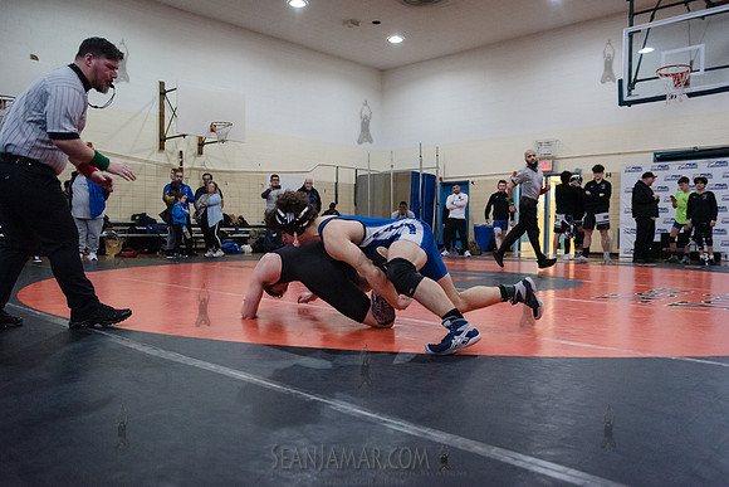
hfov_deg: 64.1
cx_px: 364
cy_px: 244
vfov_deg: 45.4
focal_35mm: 29
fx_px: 582
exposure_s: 1/400
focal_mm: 28
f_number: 3.2
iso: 8000
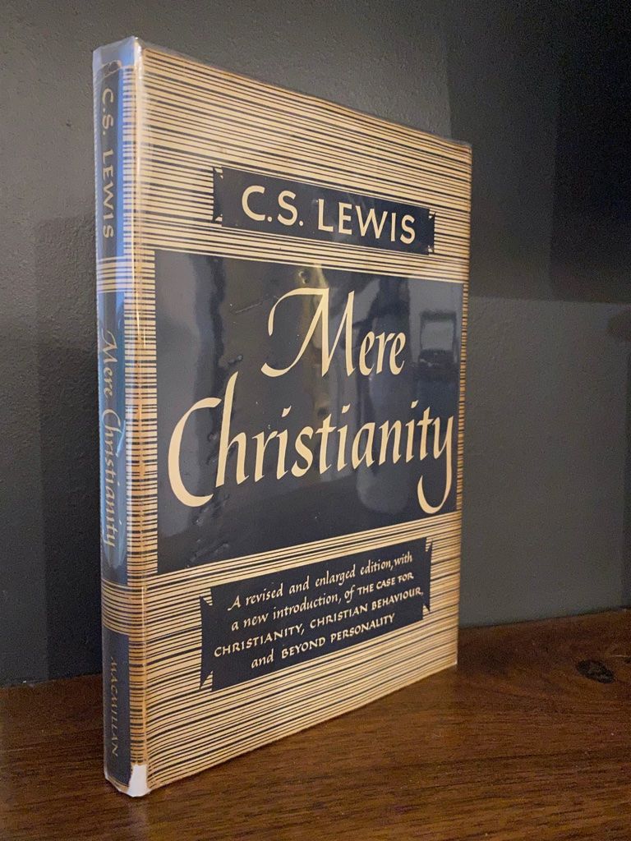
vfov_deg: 67.3
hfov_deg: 53.1
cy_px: 420
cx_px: 316
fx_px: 632
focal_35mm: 26
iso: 800
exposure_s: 1/30
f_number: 1.8
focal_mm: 4.25
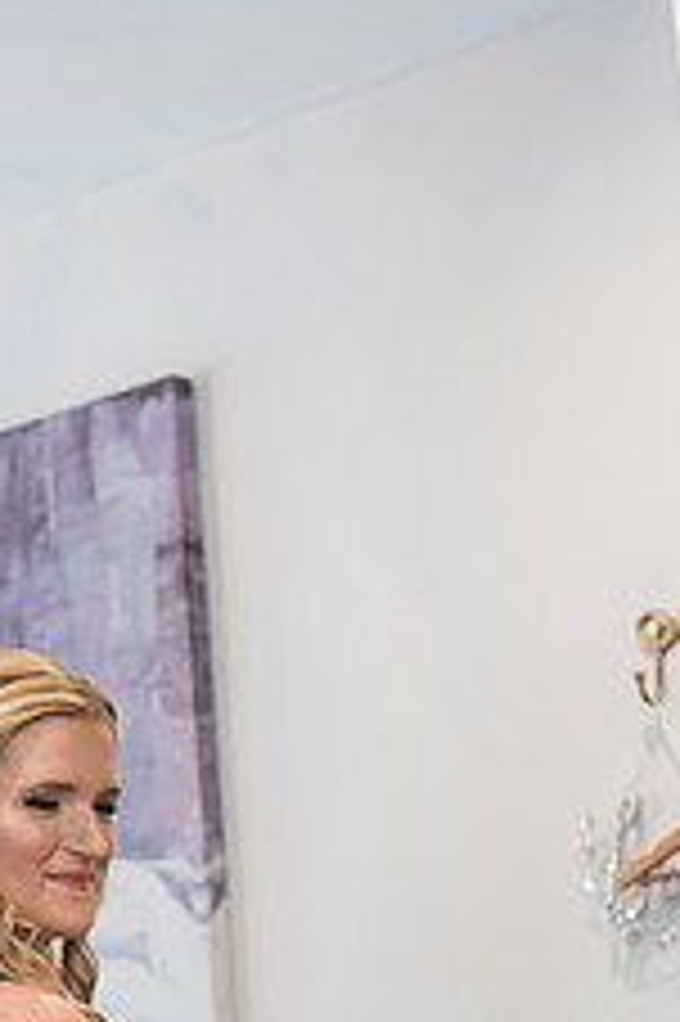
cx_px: 18
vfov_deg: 14.6
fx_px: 3944
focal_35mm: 139
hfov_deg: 9.8
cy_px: 954
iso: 1000
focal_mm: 70
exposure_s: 1/160
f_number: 2.8
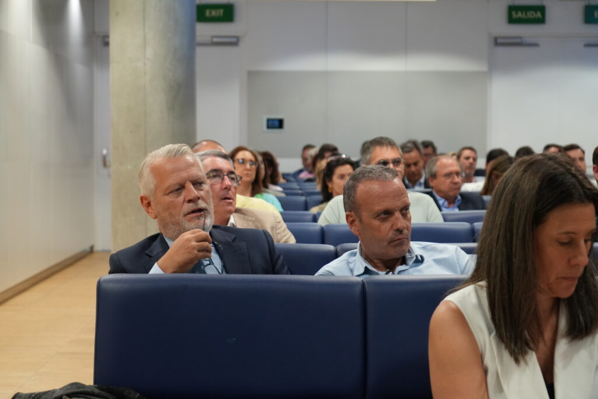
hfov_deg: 28.8
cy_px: 200
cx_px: 299
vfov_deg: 19.5
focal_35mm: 70
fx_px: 1163
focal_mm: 70
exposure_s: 1/80
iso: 3200
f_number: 5.6
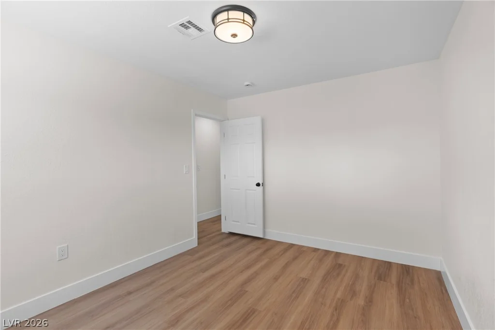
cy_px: 165
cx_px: 248
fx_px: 234
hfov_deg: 93.3
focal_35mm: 17
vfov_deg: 70.5
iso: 400
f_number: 8
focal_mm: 17
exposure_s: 1/20
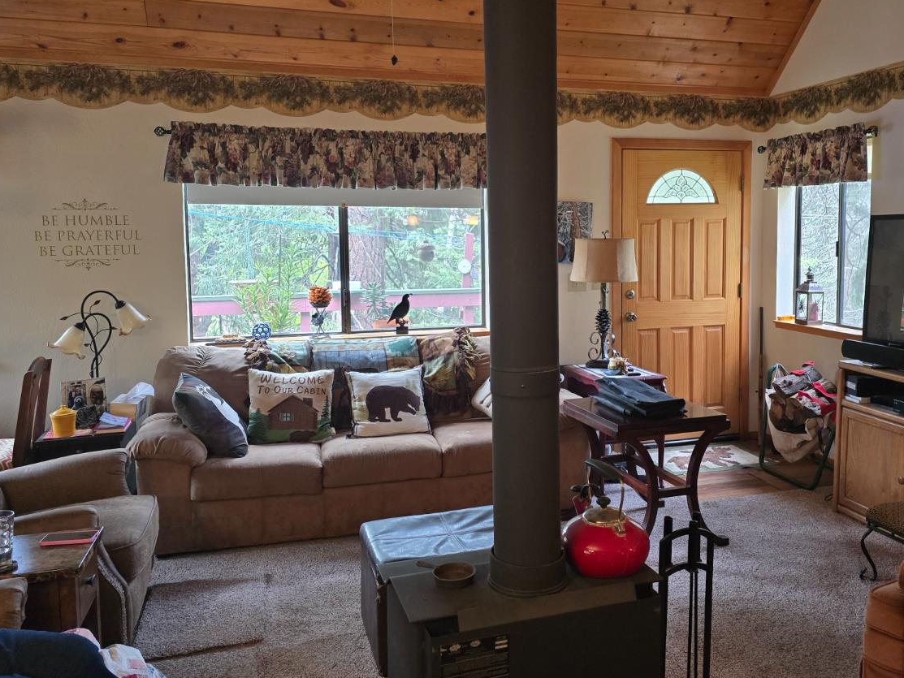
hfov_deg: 58.2
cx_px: 508
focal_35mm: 31
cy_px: 296
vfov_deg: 45.4
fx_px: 810
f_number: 1.7
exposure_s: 1/120
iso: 640
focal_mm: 6.3
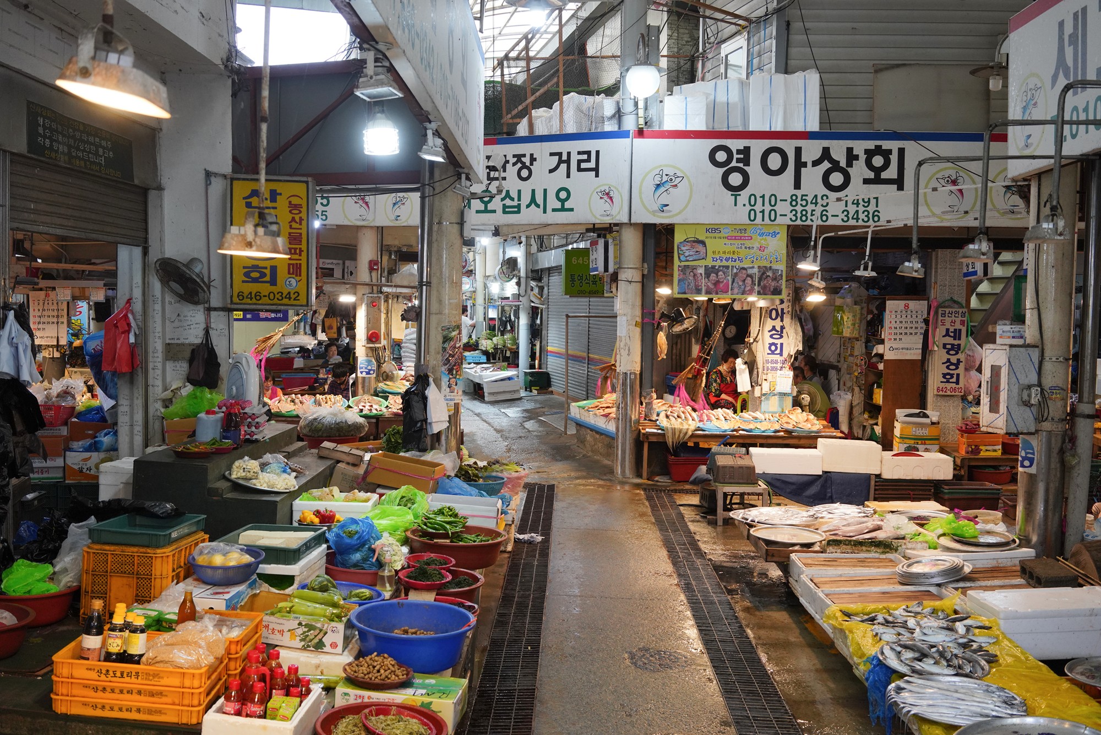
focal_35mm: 35
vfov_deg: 37.9
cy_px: 368
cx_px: 550
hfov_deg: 54.4
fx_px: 1070
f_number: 5.6
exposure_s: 1/100
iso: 1600
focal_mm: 35
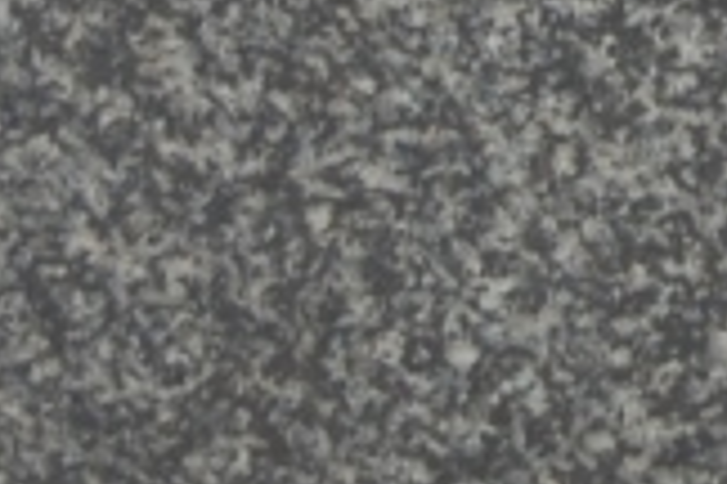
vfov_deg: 2.9
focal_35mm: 474
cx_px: 1342
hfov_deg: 4.3
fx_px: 9571
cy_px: -428
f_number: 5.6
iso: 400
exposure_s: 1/60
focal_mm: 50
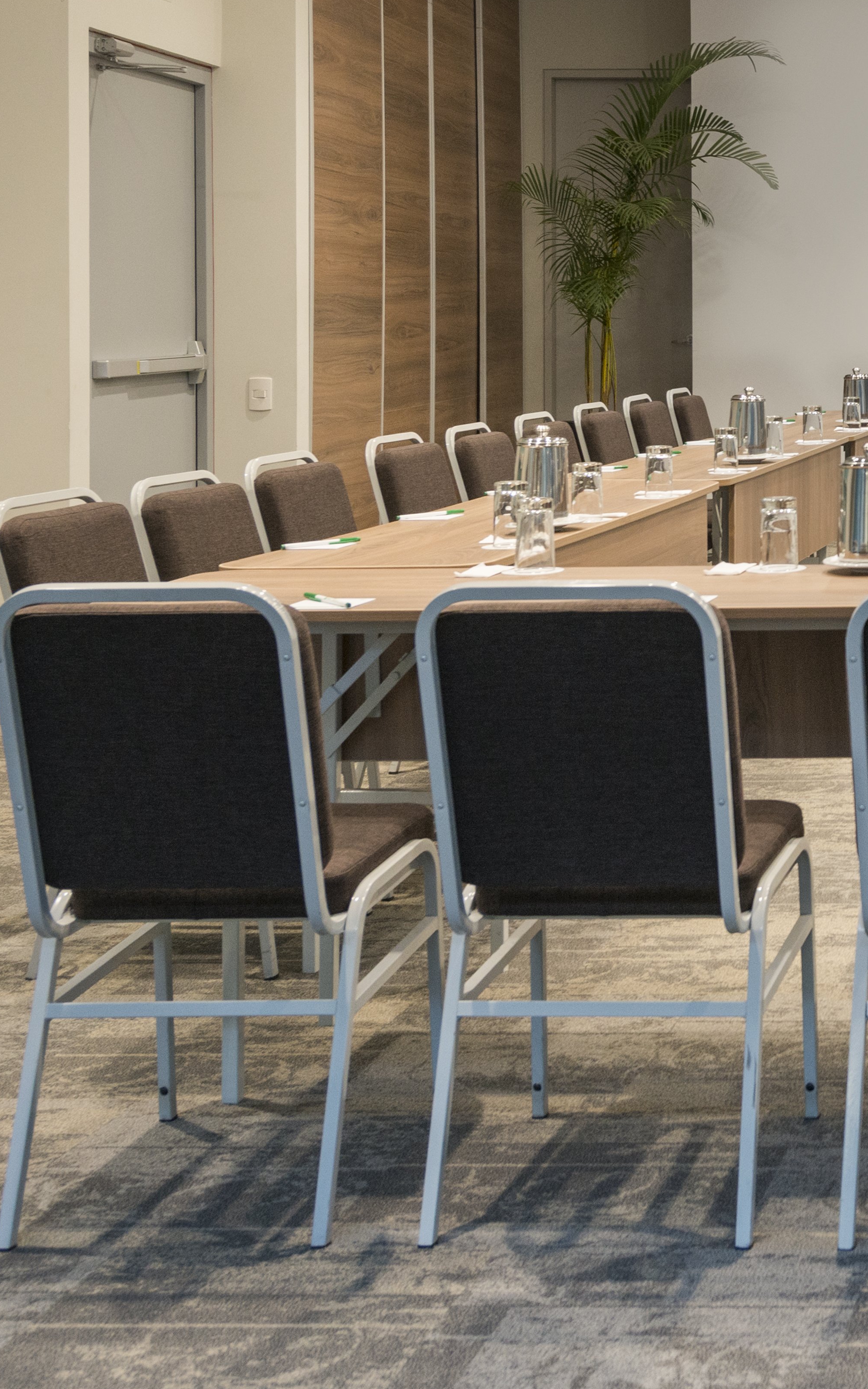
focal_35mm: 56
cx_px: 1296
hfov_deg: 20.0
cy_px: 371
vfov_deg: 35.6
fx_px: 2120
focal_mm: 24
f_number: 7.1
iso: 500
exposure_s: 1/20
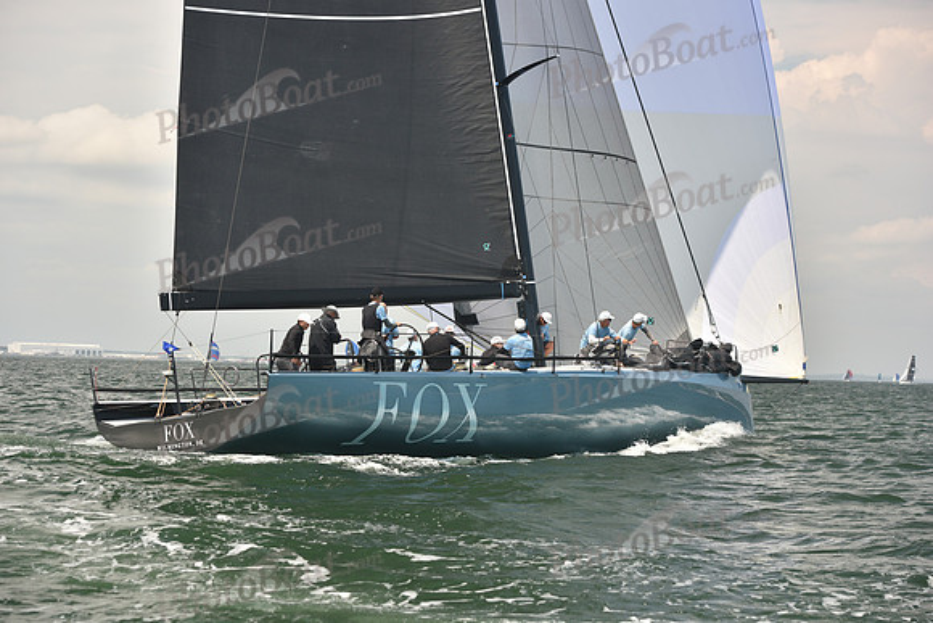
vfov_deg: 19.5
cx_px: 466
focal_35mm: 70
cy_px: 312
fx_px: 1815
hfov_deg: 28.8
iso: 250
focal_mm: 70
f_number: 5
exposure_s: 1/640
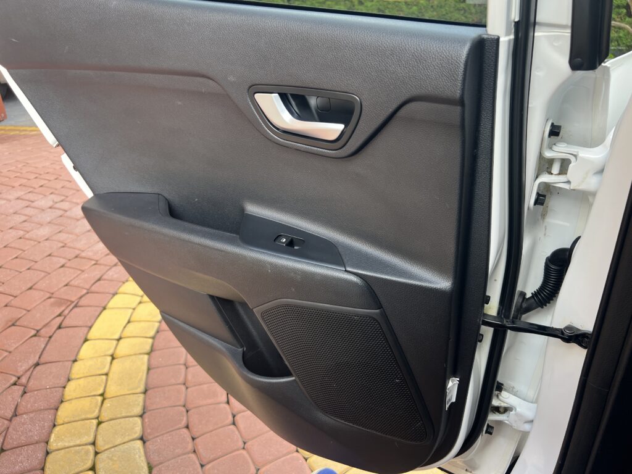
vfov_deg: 53.1
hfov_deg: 67.3
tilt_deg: -26.0
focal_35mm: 26
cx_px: 316
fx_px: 475
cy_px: 237
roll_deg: +1.8
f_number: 1.5
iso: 40
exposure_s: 1/173
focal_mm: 5.7
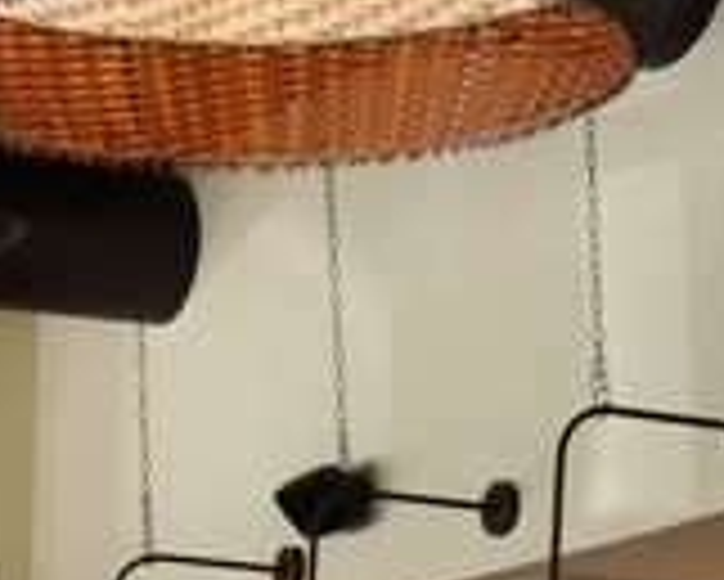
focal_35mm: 163
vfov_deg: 8.9
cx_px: -958
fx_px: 3495
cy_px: 1198
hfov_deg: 10.4
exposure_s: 1/60
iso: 100
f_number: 4
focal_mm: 28
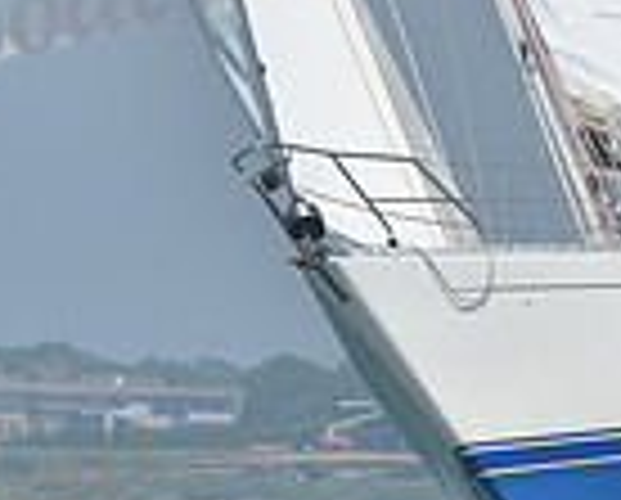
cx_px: 522
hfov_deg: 2.5
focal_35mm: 787
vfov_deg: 2.0
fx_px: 14495
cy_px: 205
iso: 320
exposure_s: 1/1000
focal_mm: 200
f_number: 10
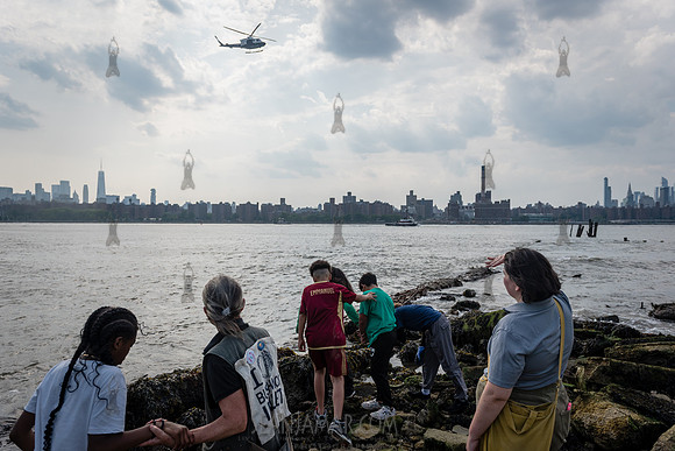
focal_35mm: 25
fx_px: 463
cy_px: 226
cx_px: 338
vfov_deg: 51.8
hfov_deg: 72.1
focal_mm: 24
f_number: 4
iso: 320
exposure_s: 1/4000
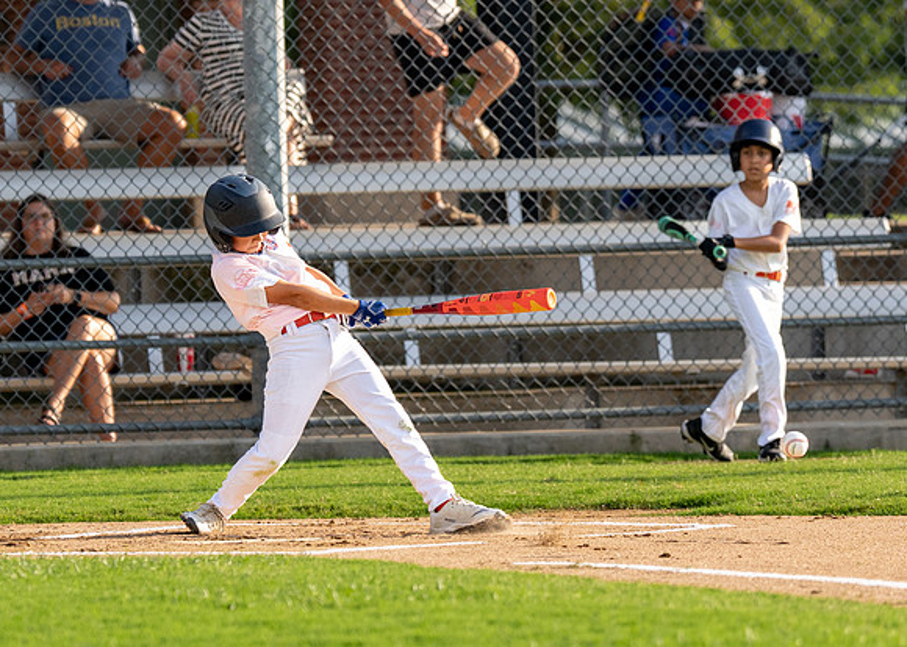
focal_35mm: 317
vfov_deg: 4.5
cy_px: 242
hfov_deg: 6.4
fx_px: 8168
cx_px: 255
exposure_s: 1/4000
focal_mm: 119
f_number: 2.8
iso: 400
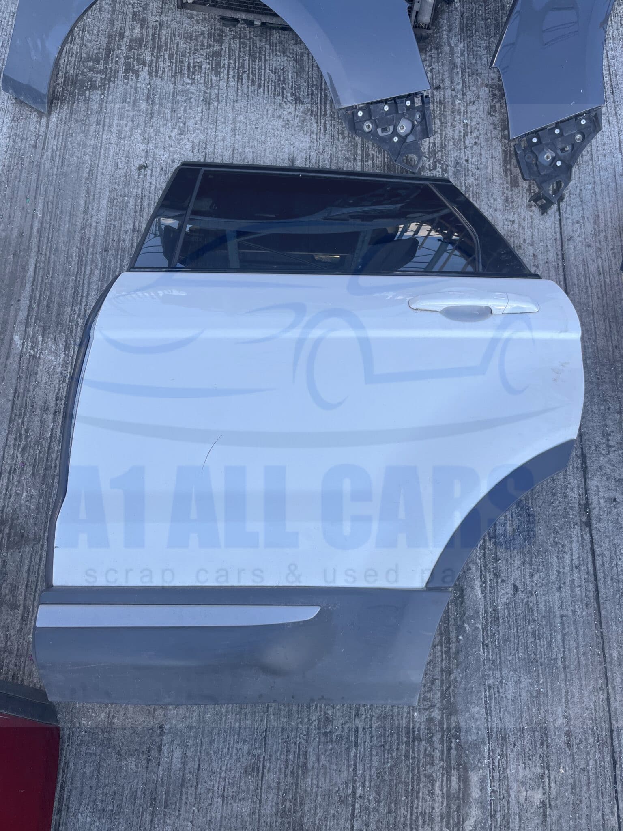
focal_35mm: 26
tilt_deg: -74.4
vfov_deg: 67.3
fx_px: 624
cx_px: 312
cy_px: 416
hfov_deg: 53.1
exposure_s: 1/483
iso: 50
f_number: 1.6
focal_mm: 5.1
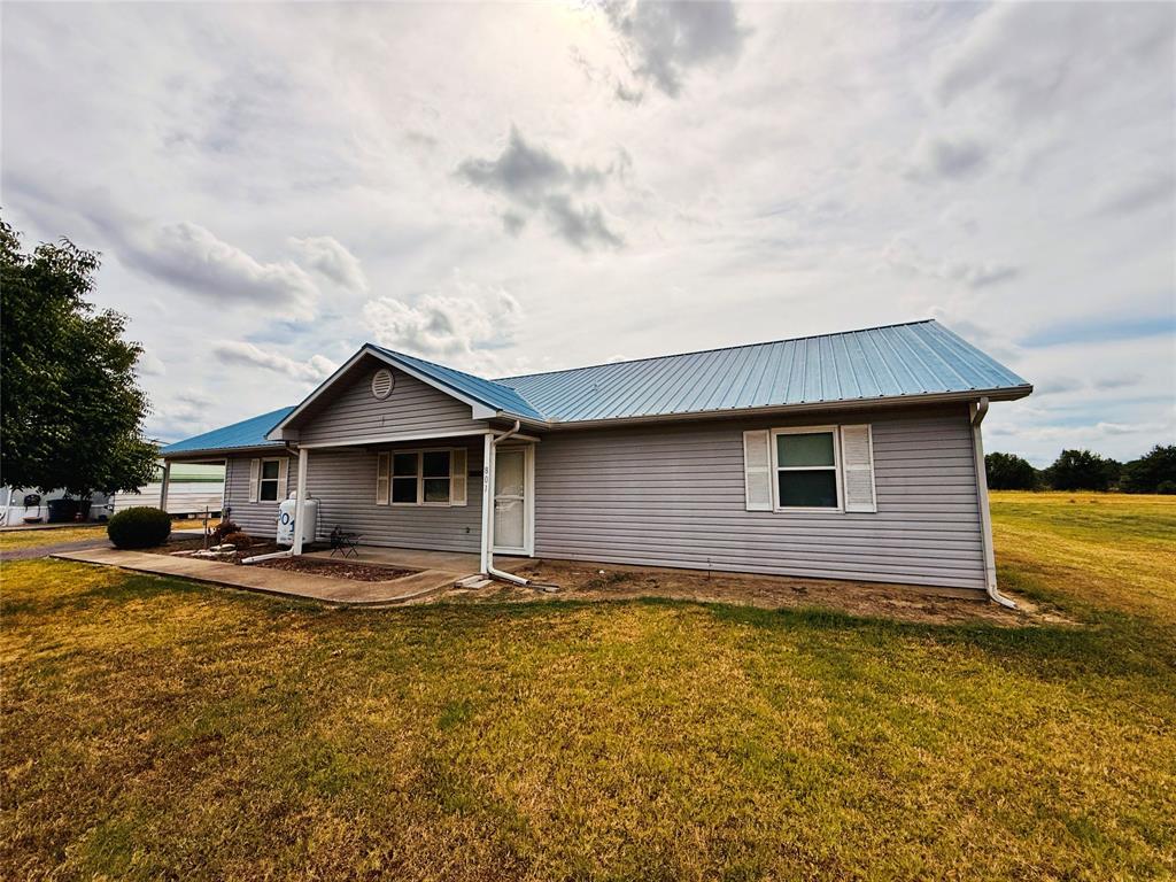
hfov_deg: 102.1
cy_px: 441
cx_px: 588
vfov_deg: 85.7
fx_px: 476
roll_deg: -1.2
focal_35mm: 14
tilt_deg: +7.0
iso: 50
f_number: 2.2
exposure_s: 1/4425
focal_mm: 2.22
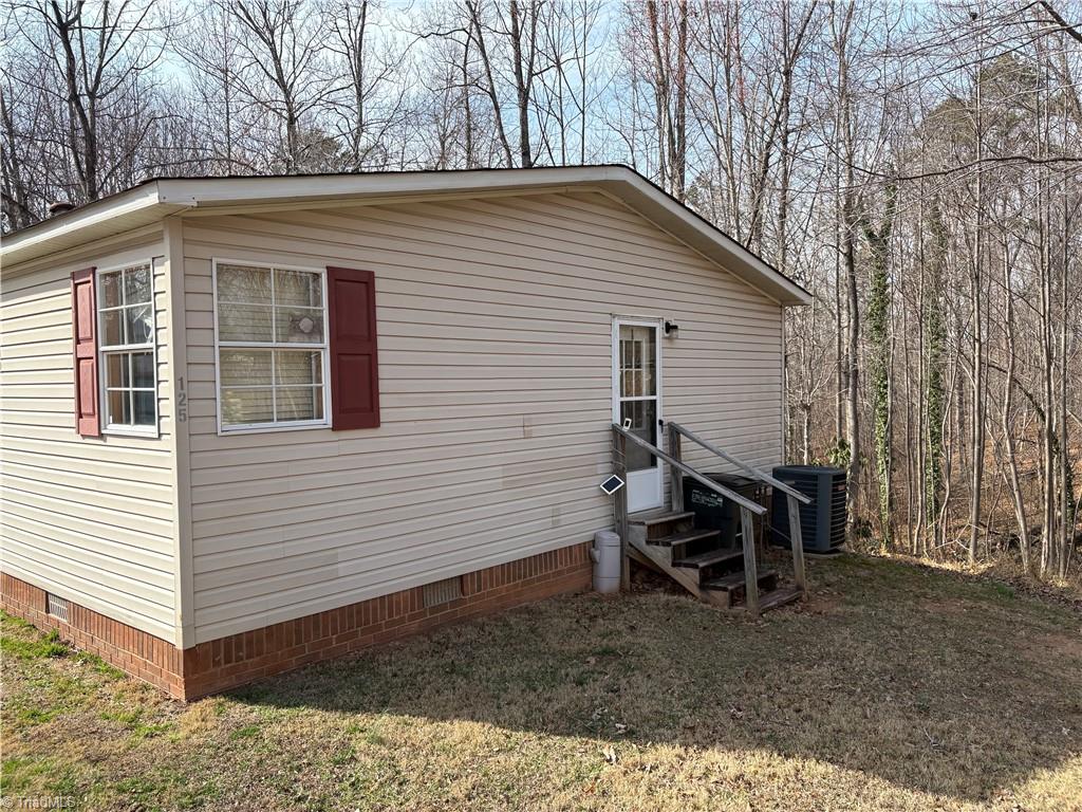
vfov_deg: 53.1
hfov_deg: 67.3
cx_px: 541
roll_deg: +1.0
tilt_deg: -0.6
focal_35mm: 26
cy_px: 406
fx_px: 813
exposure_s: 1/1393
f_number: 1.6
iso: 50
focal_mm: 5.96
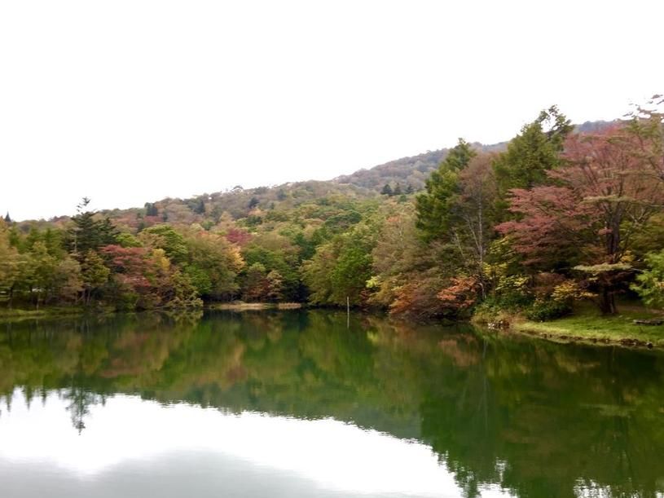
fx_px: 556
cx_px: 332
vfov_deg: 48.2
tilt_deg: +3.3
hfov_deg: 61.7
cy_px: 249
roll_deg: -0.5
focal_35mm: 29
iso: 32
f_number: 2.2
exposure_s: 1/30
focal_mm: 4.15
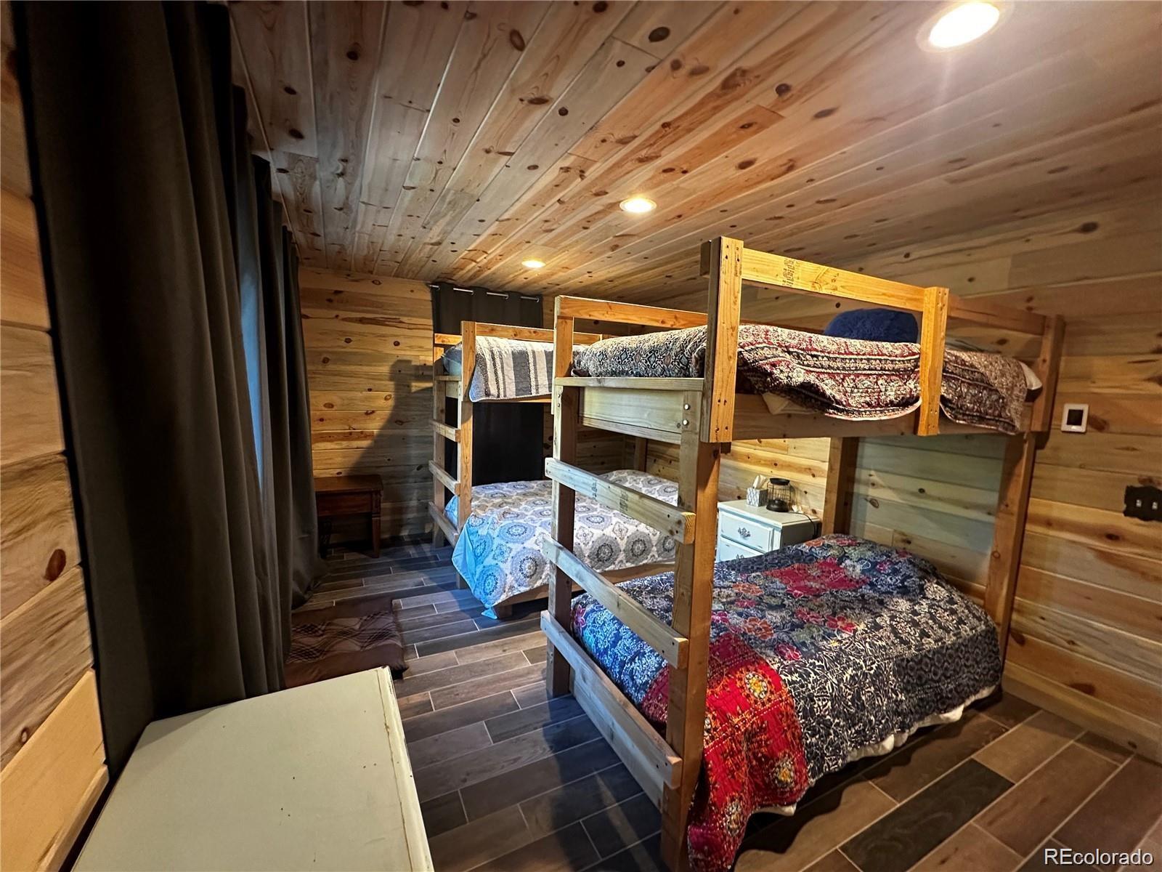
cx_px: 581
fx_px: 470
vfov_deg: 85.7
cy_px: 436
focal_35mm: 14
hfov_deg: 102.1
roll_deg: -1.3
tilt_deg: -5.7
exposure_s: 1/60
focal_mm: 2.22
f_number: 2.2
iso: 640
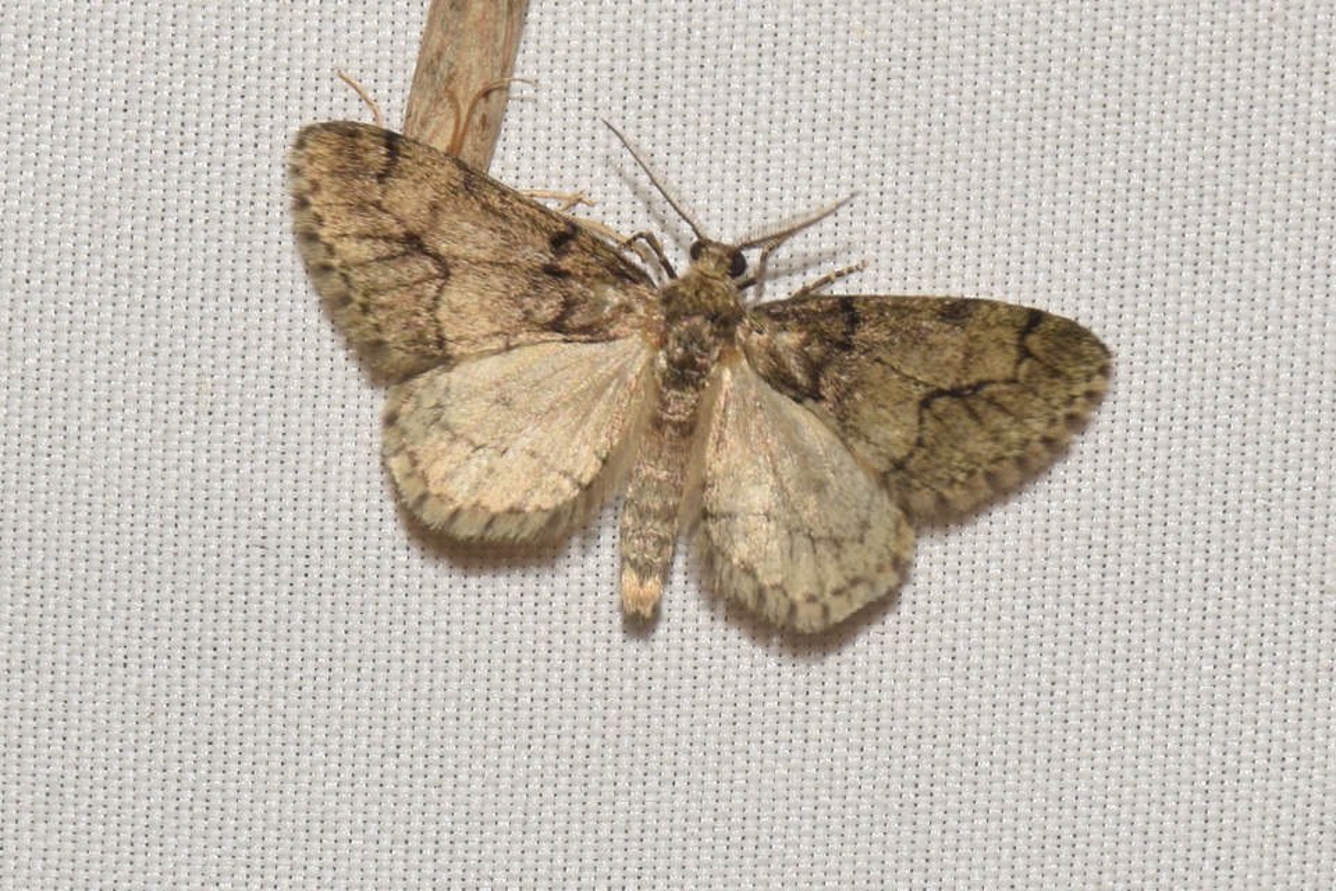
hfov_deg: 9.8
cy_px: 446
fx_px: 7793
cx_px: 668
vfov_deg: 6.5
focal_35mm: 210
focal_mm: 140
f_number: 13
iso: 100
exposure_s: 1/60
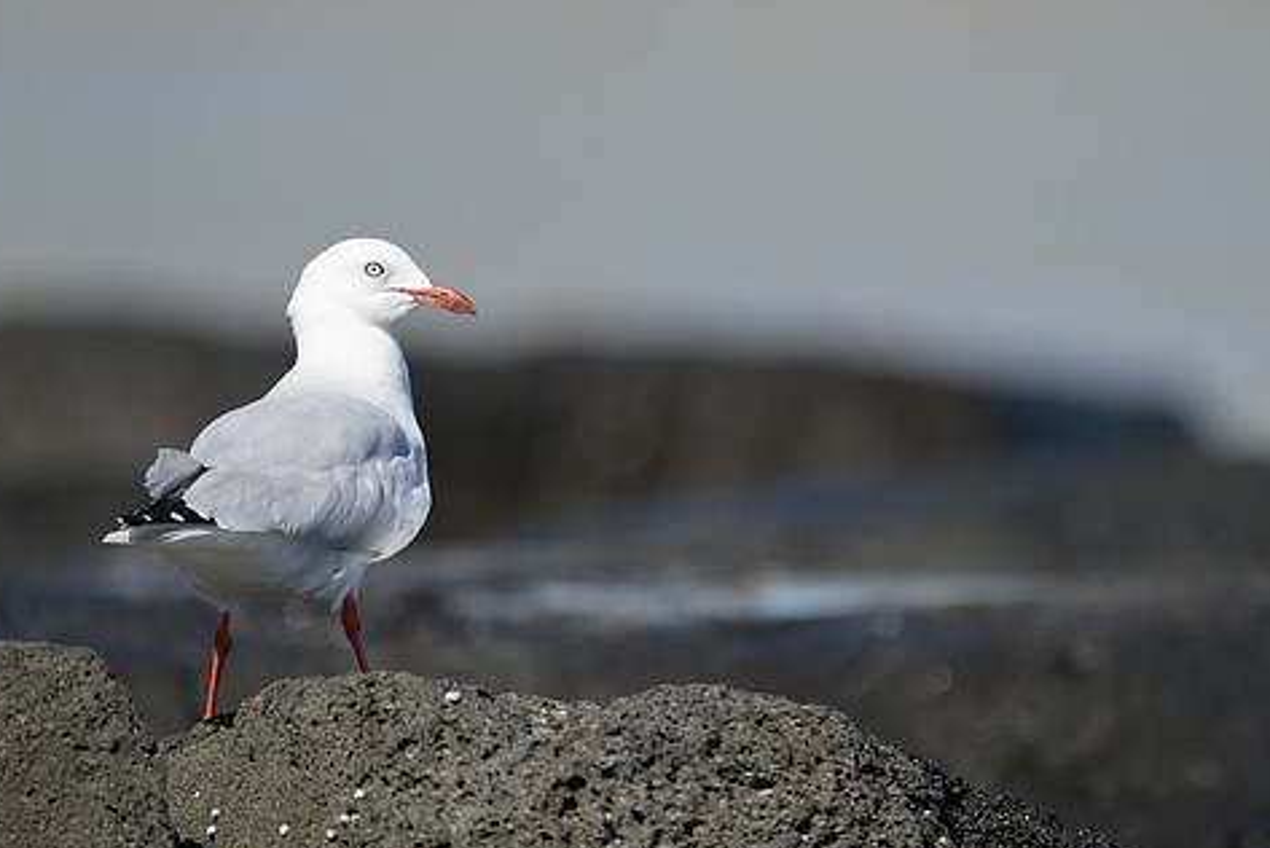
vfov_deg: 1.5
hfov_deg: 2.2
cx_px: 673
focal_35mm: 920
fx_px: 32474
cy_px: 378
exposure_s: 1/2500
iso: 250
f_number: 4
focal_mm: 560
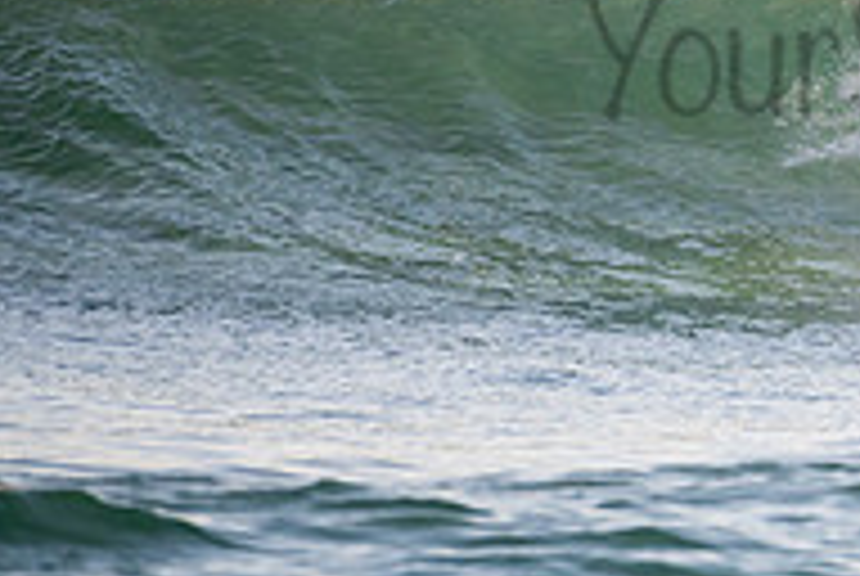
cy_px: 11
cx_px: 1049
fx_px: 37467
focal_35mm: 1566
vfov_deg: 0.9
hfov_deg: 1.3
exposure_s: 1/800
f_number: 5.6
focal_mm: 500
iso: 360
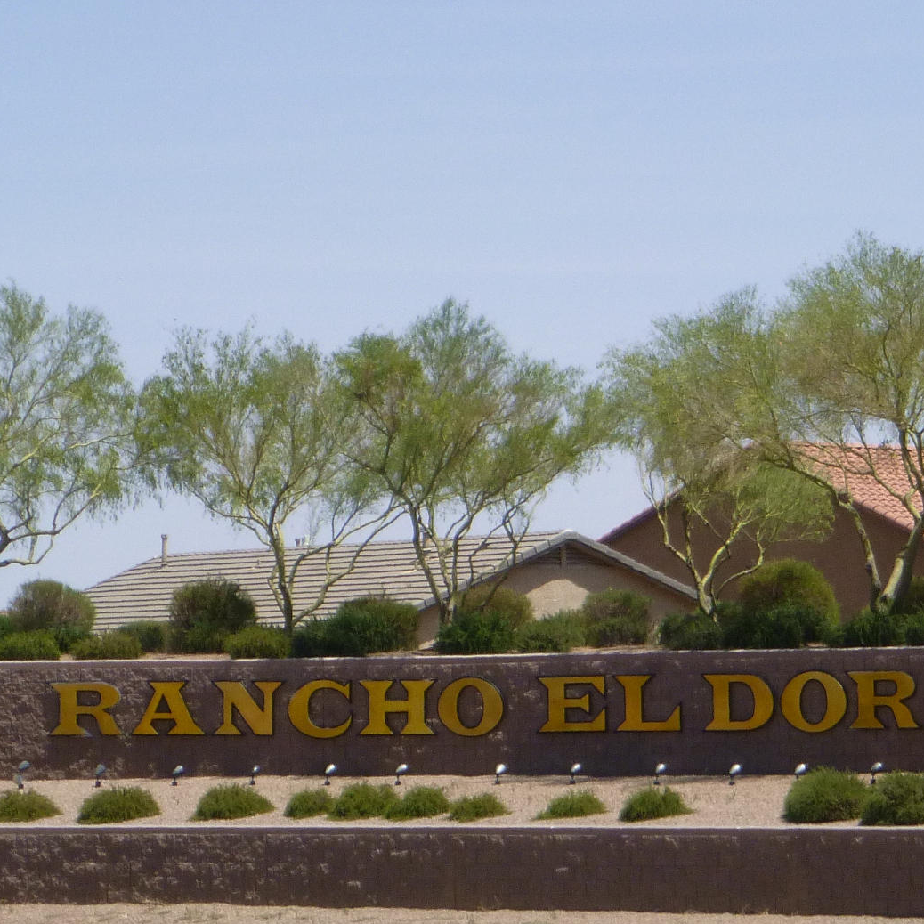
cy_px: 320
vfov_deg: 7.7
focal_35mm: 227
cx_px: 649
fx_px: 6855
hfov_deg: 7.7
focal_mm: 18
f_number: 5.7
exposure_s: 1/400
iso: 100
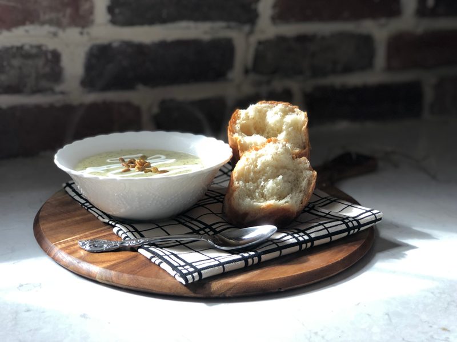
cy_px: 171
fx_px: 752
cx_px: 228
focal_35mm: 57
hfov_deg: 33.8
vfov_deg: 25.6
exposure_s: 1/30
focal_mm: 6.6
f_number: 2.8
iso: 32
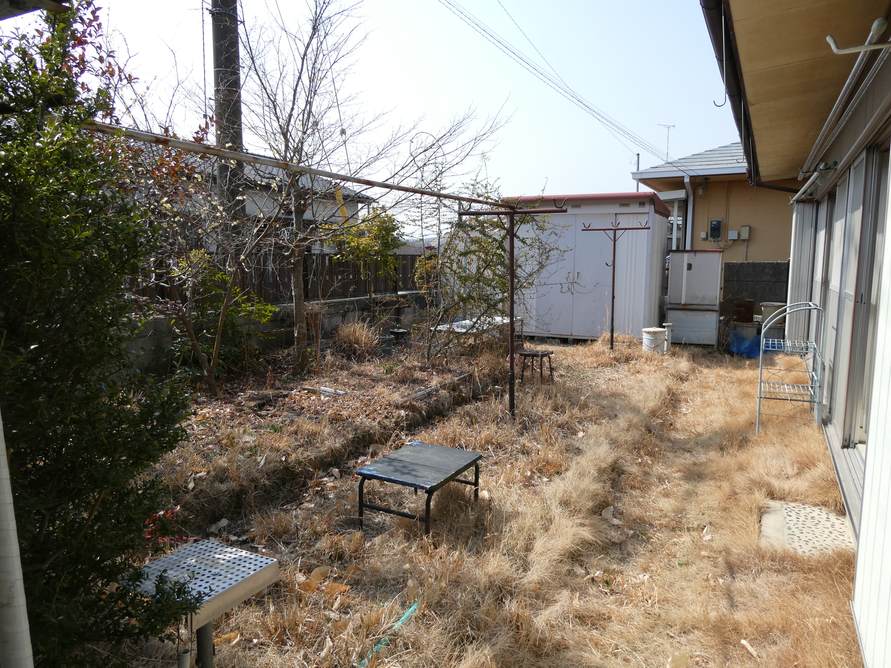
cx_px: 446
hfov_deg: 71.6
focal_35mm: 24
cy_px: 334
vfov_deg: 56.8
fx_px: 618
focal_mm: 4.3
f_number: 3.3
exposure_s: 1/640
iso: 80
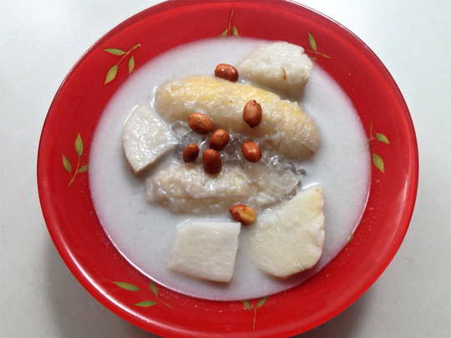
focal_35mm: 33
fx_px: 430
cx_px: 226
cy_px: 169
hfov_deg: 55.4
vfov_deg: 42.9
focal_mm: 4.12
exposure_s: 1/20
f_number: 2.4
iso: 80
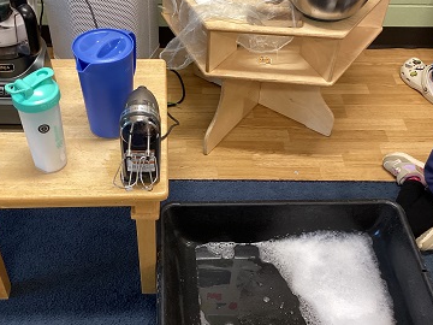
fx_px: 538
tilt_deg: -45.4
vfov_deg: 33.6
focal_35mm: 43
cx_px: 172
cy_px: 141
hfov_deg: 43.6
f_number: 2.4
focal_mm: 3.3
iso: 200
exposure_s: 1/50
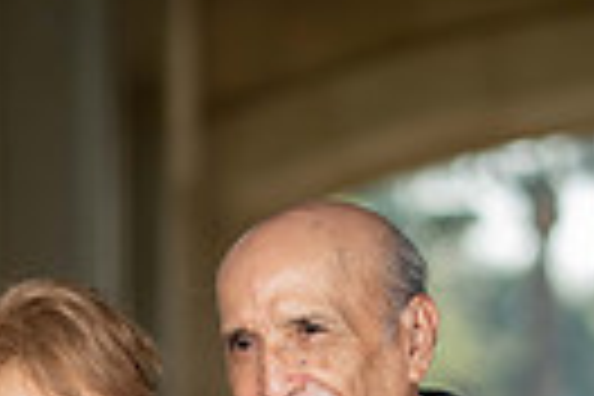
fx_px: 4785
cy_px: 796
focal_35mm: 290
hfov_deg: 7.1
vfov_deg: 4.7
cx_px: 261
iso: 200
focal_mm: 85
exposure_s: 1/1250
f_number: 2.2
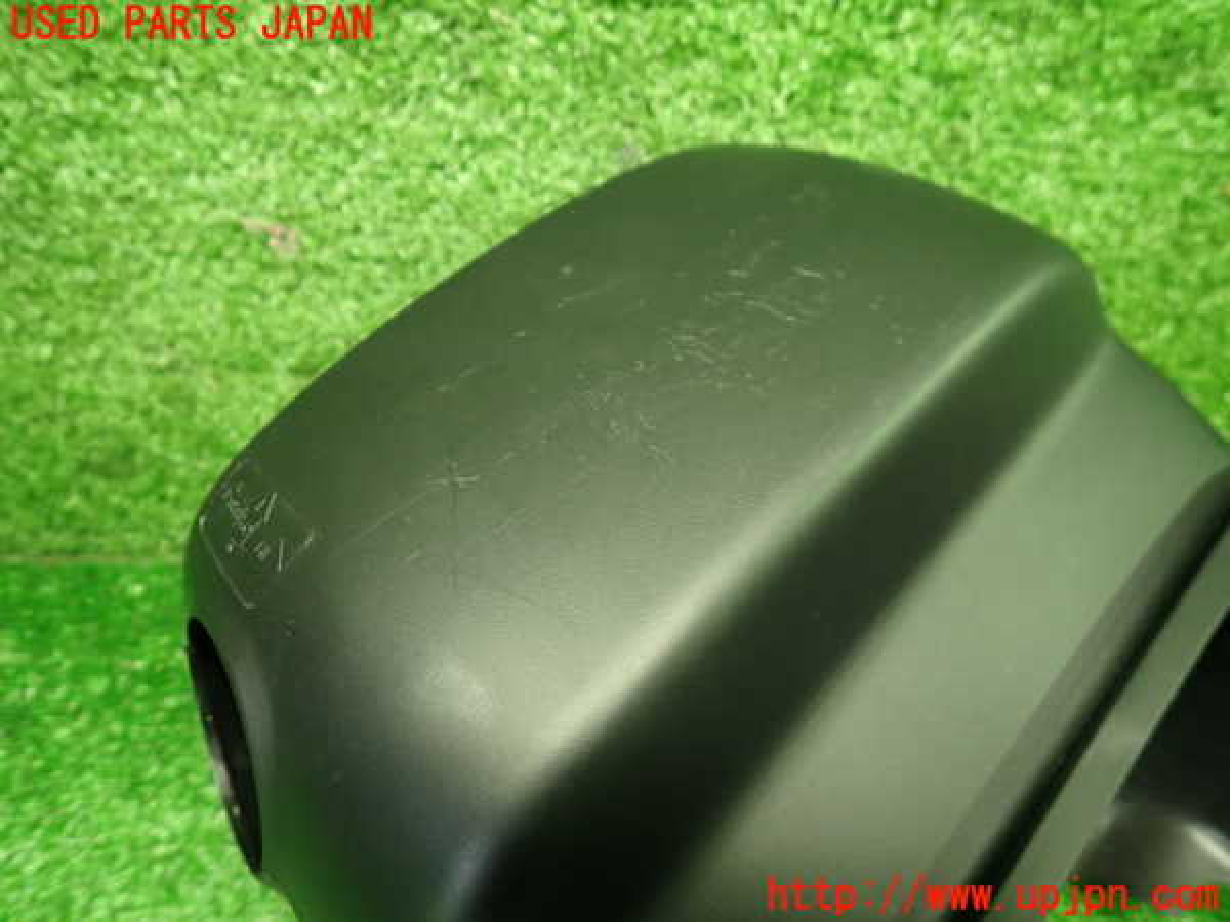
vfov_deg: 54.9
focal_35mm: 25
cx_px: 615
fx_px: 888
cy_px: 461
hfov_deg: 69.4
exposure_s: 1/30
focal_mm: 4.5
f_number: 2
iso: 320
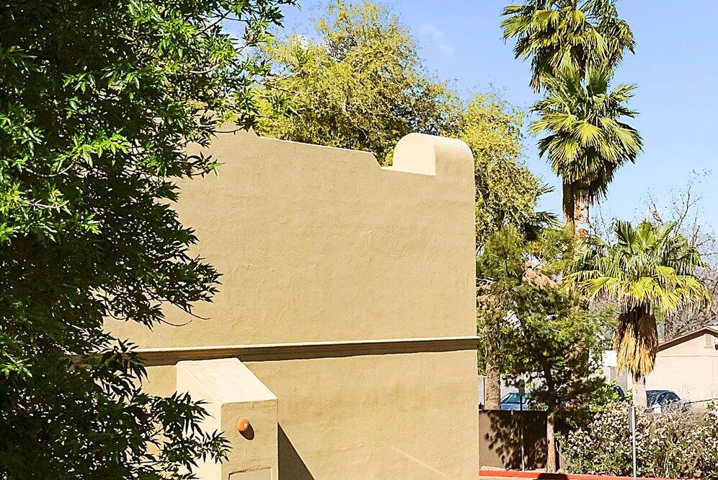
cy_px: 333
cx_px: 726
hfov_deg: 25.9
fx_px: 1476
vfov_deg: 18.4
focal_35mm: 74
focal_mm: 24
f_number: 8
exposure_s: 1/4000
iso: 1000
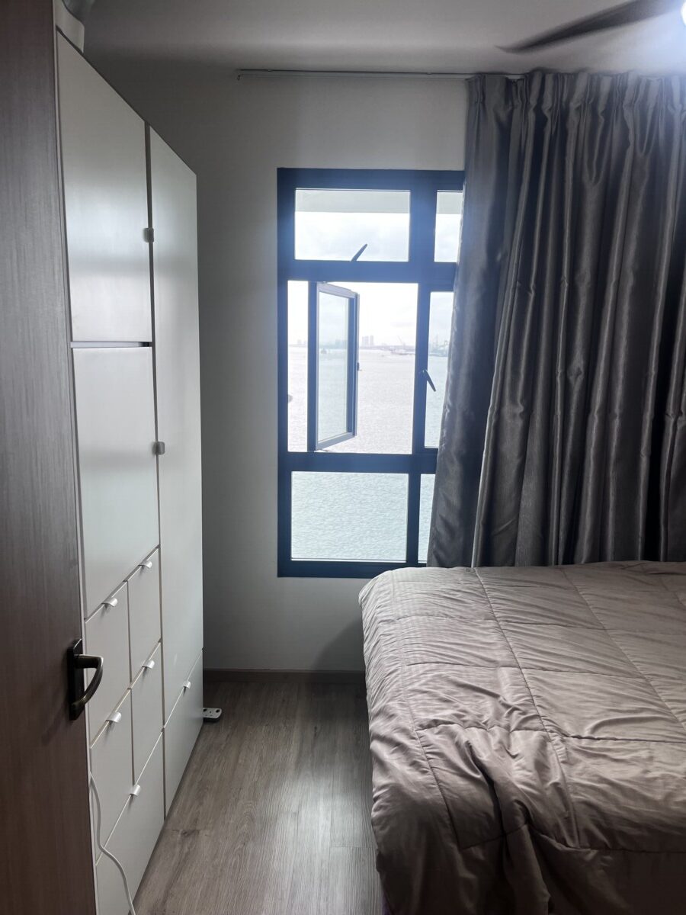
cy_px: 458
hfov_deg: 53.1
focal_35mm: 26
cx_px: 343
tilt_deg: -8.5
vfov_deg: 67.3
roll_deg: -0.5
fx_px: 687
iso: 50
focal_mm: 5.1
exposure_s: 1/100
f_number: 1.6
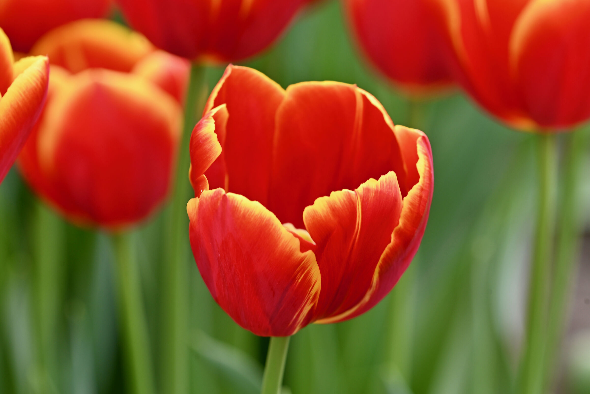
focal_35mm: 200
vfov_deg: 6.9
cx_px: 295
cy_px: 197
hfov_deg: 10.3
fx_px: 3279
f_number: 9.5
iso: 100
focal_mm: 200
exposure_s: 1/45
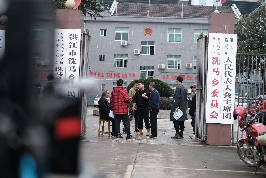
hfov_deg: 35.1
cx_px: 134
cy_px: 84
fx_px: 421
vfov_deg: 23.8
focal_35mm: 57
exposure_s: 1/2000
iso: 250
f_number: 1.8
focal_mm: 35
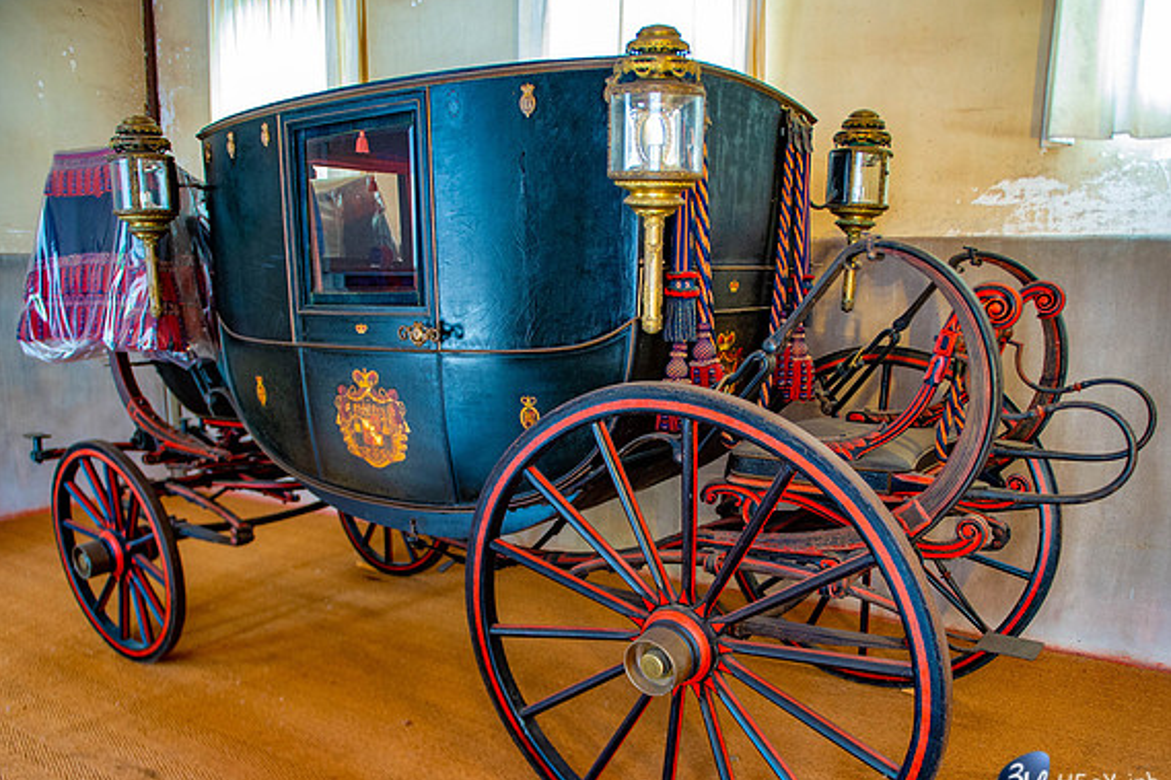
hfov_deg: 65.4
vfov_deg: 46.2
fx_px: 910
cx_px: 625
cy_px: 445
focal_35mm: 28
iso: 1600
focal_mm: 24
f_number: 3.2
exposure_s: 1/40
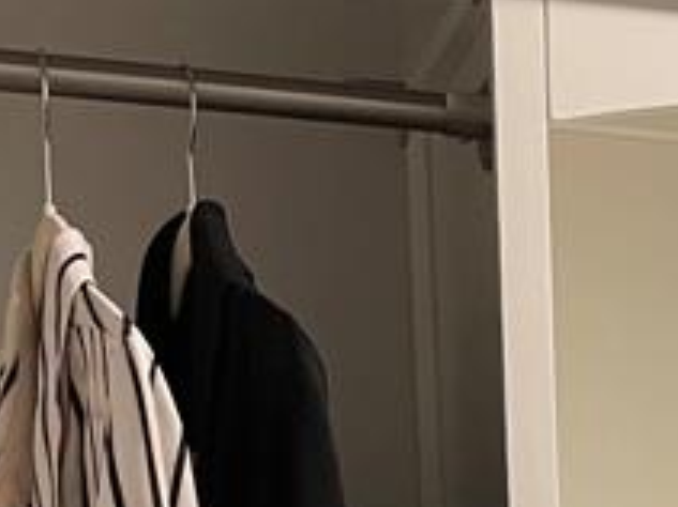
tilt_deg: -8.5
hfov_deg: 14.3
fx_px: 2466
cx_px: 1115
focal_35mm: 126
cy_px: 1120
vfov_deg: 10.5
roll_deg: -1.0
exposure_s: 1/60
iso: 125
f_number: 1.6
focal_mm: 4.2
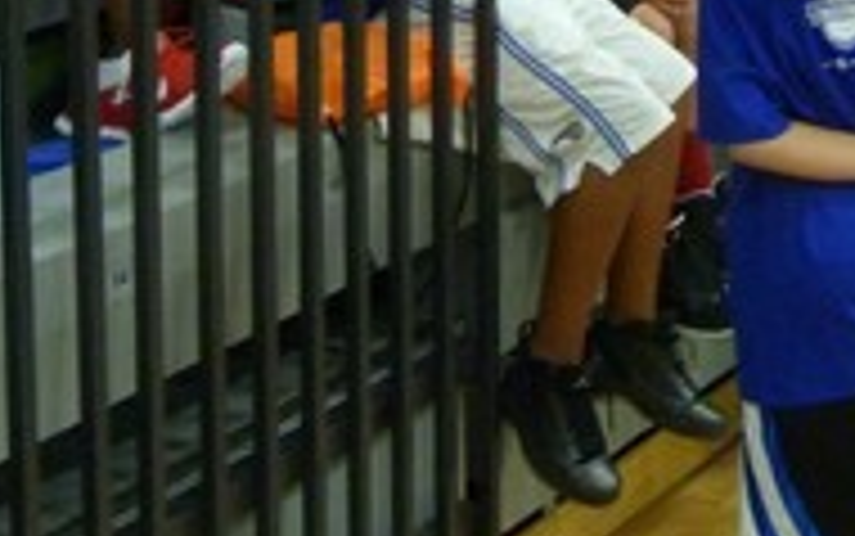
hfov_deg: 17.4
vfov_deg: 10.9
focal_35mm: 114
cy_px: -365
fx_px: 2658
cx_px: 1035
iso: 400
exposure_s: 1/25
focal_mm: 5.7
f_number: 3
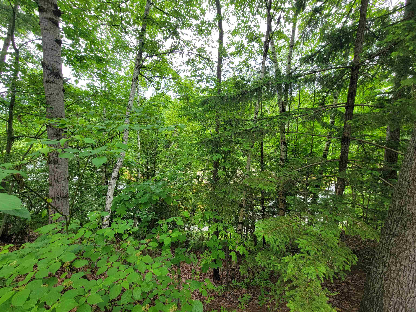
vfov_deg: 89.9
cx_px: 208
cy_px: 156
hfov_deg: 106.2
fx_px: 156
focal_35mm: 13
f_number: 2.2
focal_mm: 2.2
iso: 50
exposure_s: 1/183
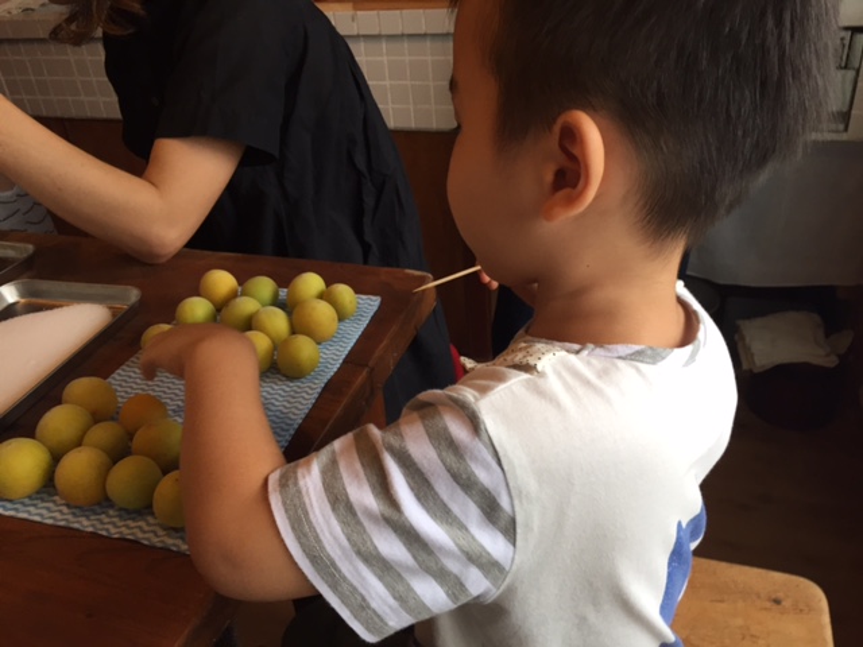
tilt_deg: -31.8
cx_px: 432
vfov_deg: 48.2
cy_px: 324
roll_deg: +5.7
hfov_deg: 61.7
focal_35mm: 29
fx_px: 723
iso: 32
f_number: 2.2
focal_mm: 4.15
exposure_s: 1/30
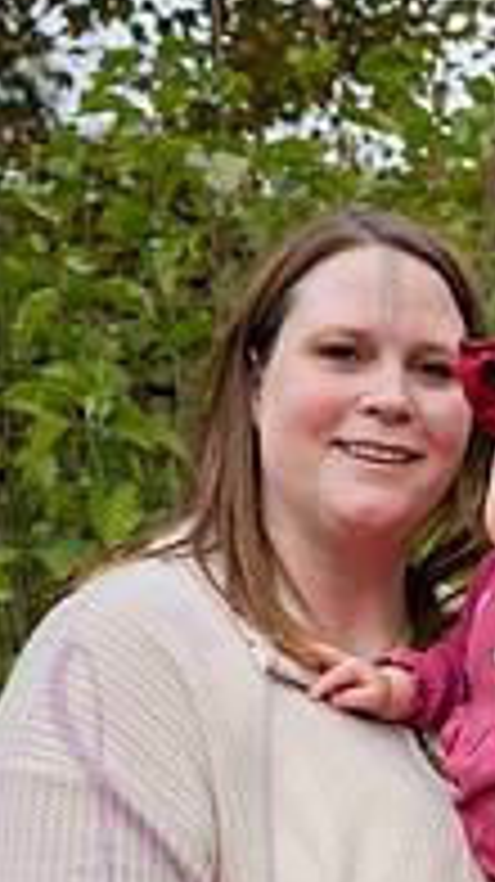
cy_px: 688
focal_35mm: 101
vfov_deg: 20.9
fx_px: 2361
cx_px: 598
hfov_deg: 11.7
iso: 400
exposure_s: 1/500
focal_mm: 42
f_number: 6.3
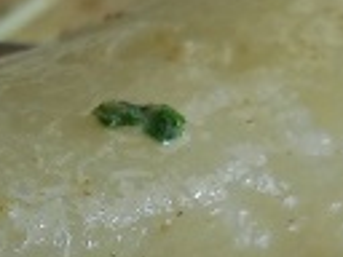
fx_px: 1159
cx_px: -11
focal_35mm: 117
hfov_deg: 16.4
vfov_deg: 12.6
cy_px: 201
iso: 125
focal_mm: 4.5
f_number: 3.3
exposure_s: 1/640
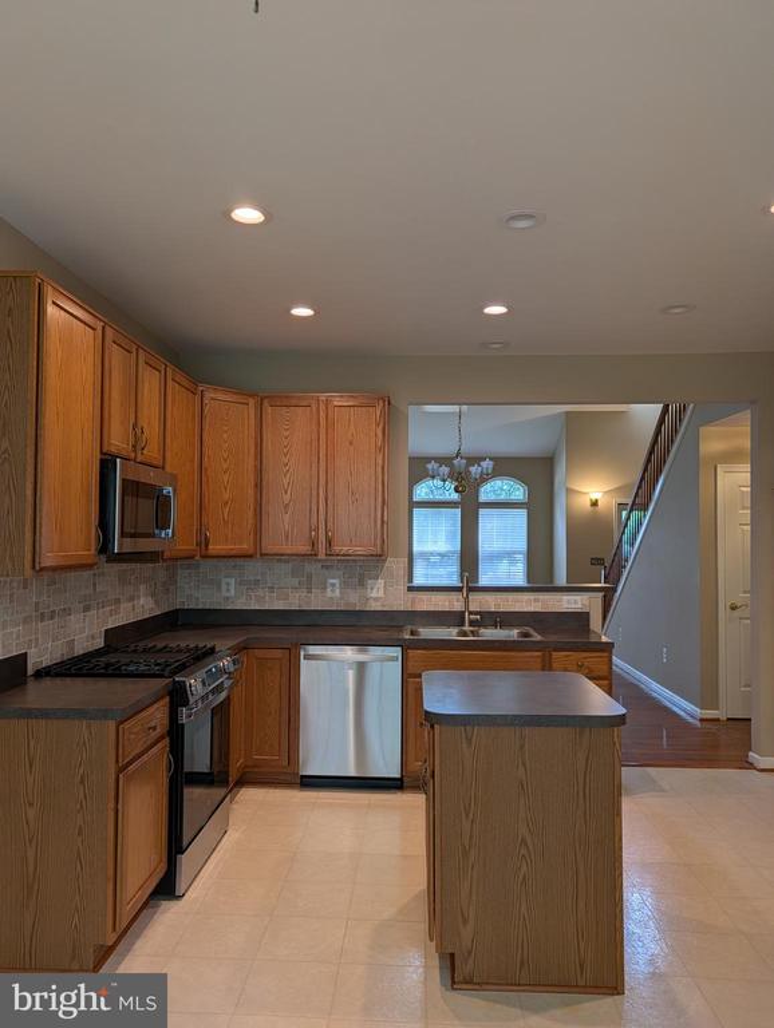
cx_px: 387
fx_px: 714
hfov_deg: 56.9
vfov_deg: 71.5
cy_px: 514
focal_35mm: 24
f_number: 1.68
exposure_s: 1/255
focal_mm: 6.9
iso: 39
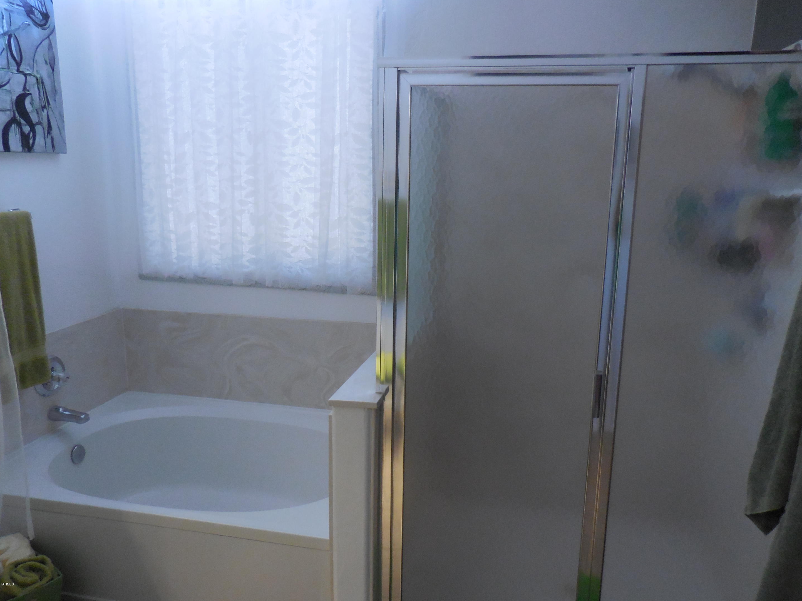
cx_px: 404
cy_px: 291
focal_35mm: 26
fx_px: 602
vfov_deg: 53.0
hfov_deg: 67.3
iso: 400
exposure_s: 1/30
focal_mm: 4.5
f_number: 3.3
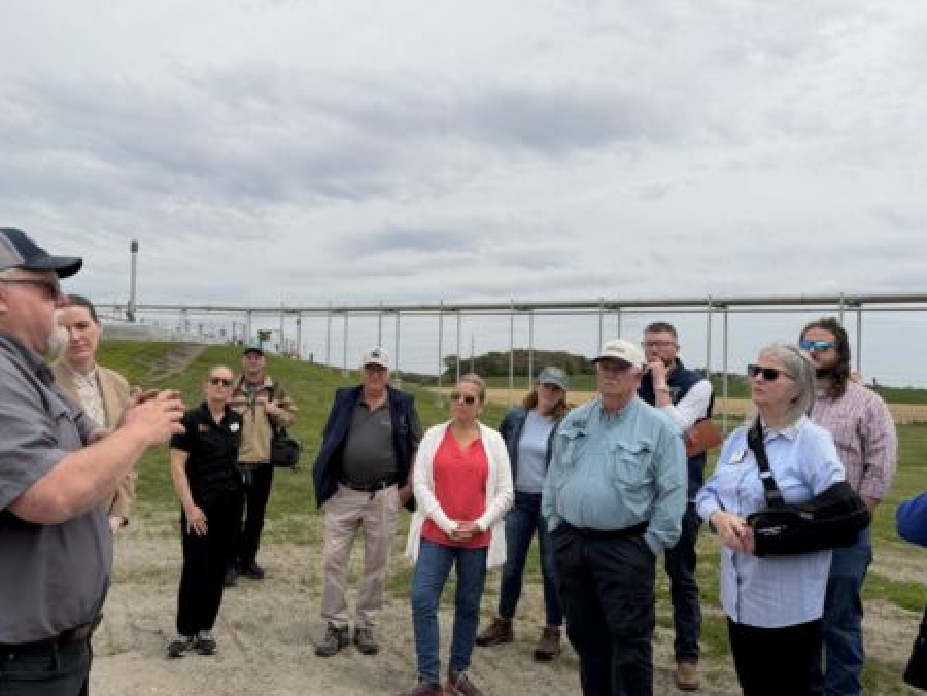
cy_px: 360
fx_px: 857
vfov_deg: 44.2
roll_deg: -1.3
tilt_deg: +2.7
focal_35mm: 32
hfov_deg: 56.3
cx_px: 365
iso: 80
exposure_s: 1/6711
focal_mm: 6.76
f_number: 1.78
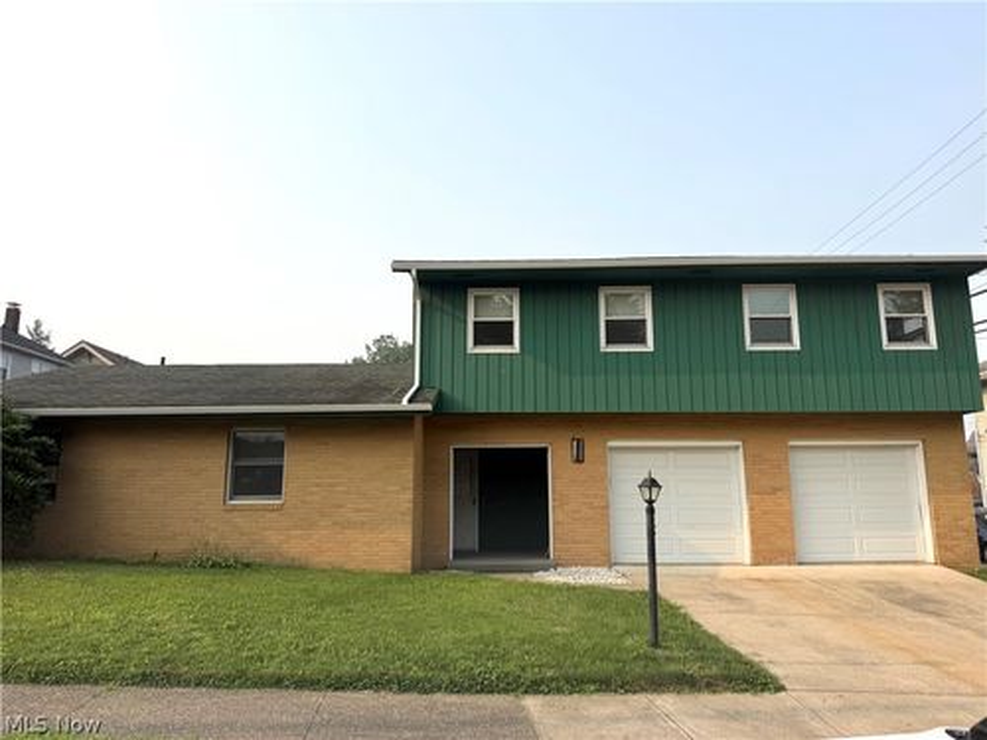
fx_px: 684
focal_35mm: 24
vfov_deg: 56.8
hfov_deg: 71.6
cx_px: 494
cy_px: 370
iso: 80
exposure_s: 1/5319
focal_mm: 6.76
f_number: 1.78
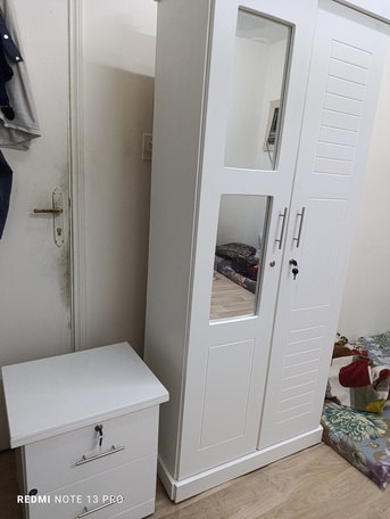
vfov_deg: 73.9
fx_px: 345
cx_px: 195
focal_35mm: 23
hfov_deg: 59.0
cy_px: 260
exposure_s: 1/40
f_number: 1.6
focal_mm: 6.14
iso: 1250
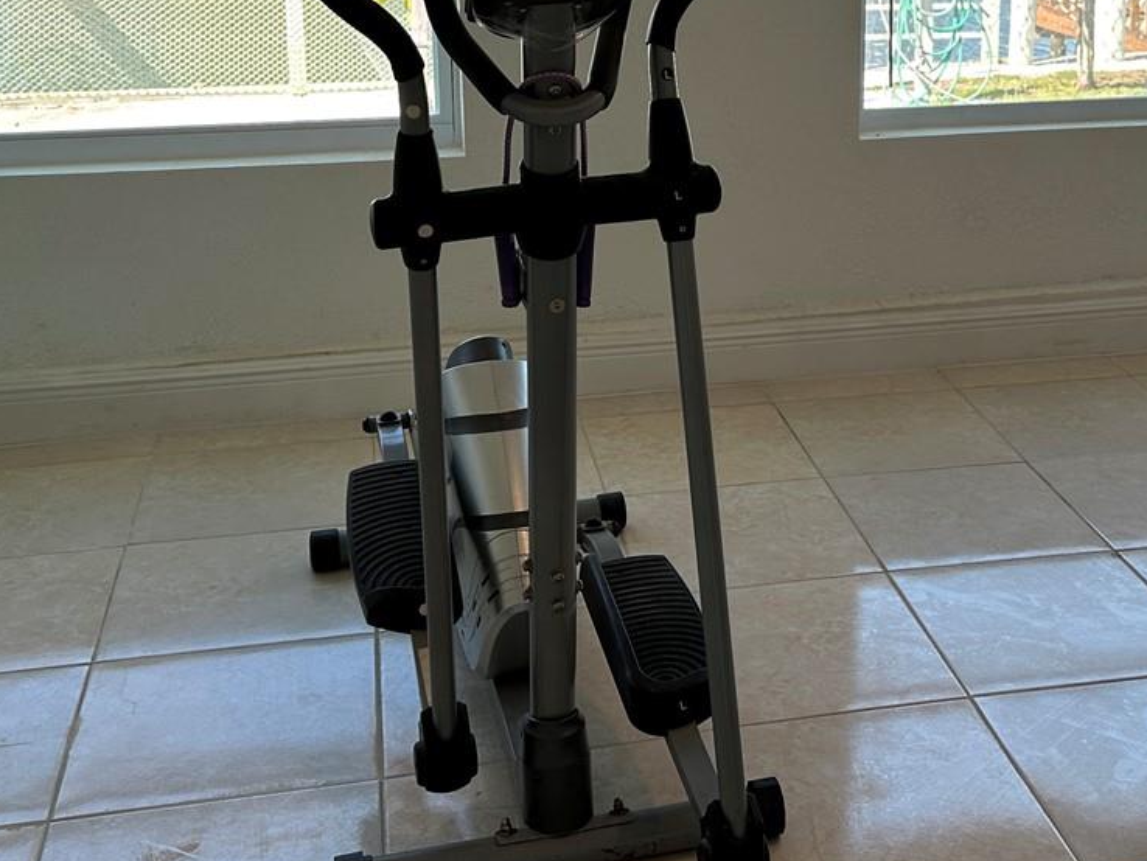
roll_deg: -1.0
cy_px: 145
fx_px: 1724
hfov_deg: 36.3
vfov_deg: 27.4
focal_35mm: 52
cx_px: 788
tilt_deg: -13.0
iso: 80
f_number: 1.78
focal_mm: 6.86
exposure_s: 1/204
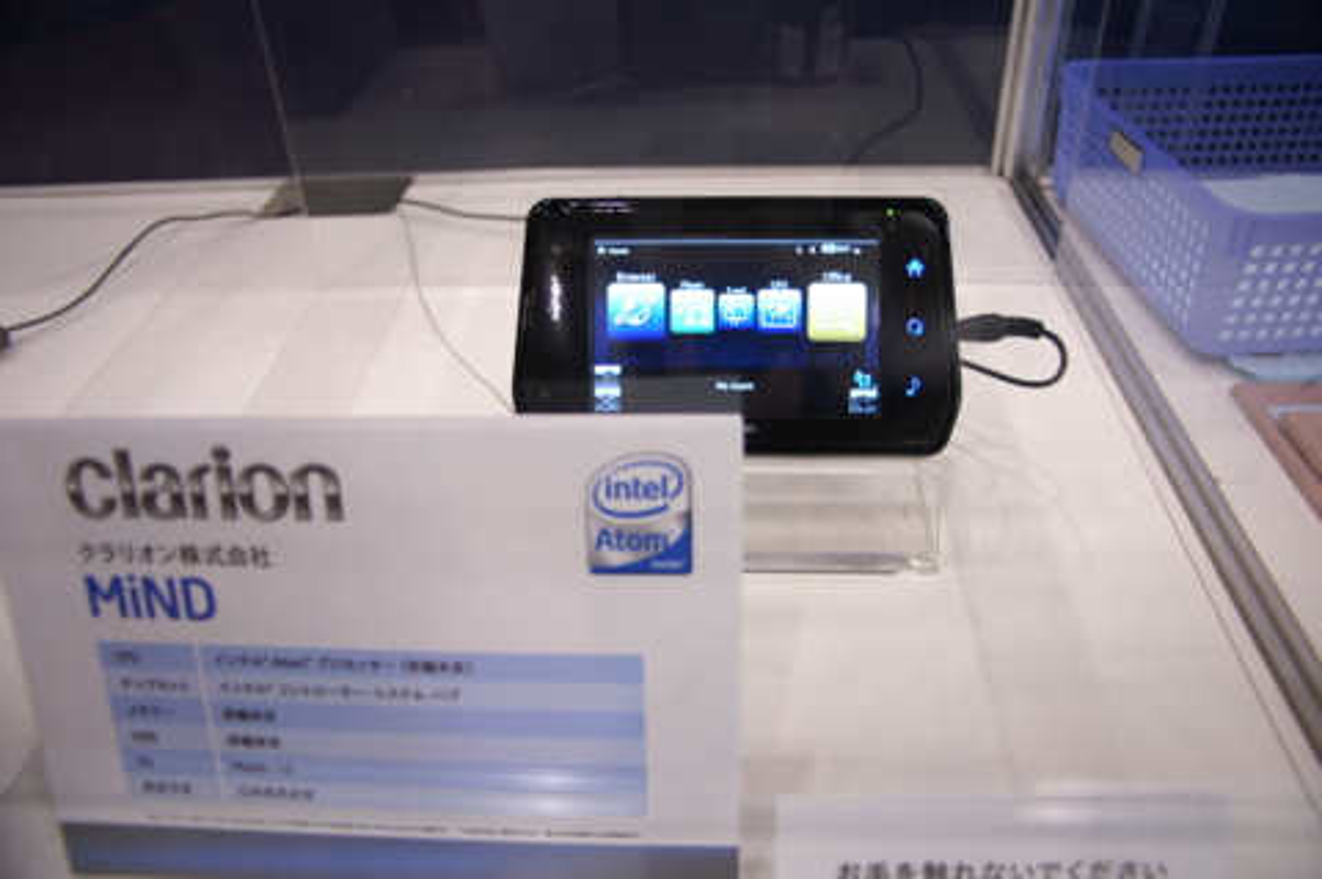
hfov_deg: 67.4
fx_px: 990
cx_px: 661
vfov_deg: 47.8
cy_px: 440
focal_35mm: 27
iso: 250
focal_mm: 18
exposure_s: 1/30
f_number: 3.5
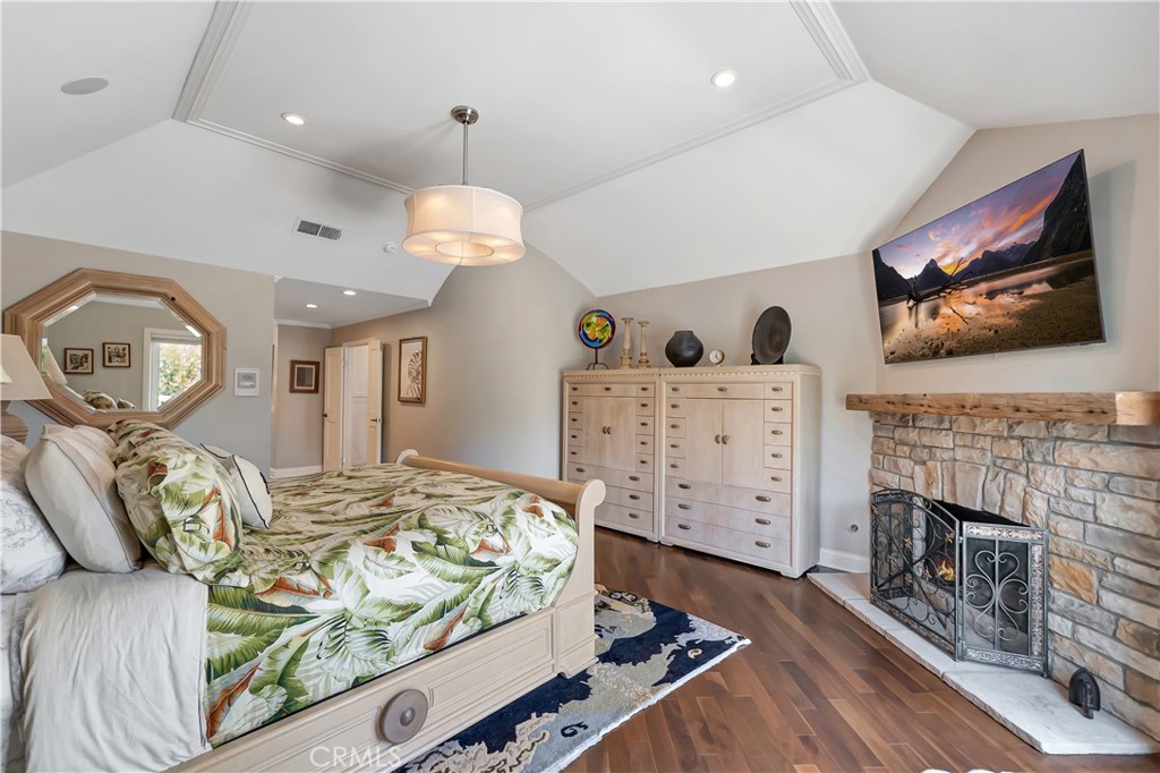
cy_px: 386
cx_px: 580
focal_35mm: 15
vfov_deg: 77.3
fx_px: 483
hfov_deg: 100.4
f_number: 2.8
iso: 640
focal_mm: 10
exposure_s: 1/320
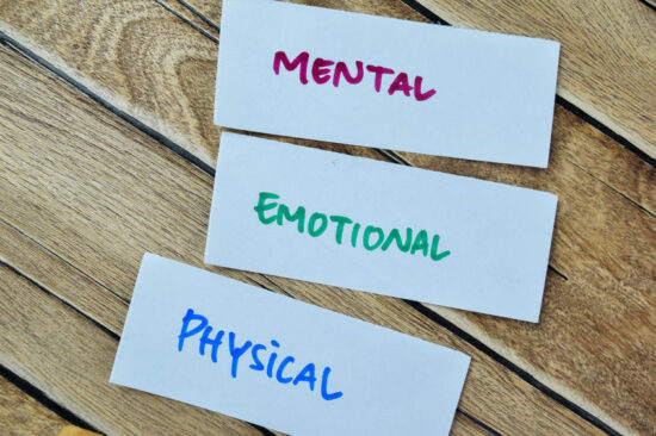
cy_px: 218
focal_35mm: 40
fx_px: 738
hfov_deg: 48.0
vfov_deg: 33.0
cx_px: 328
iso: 800
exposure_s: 1/80
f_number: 7.1
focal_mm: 27
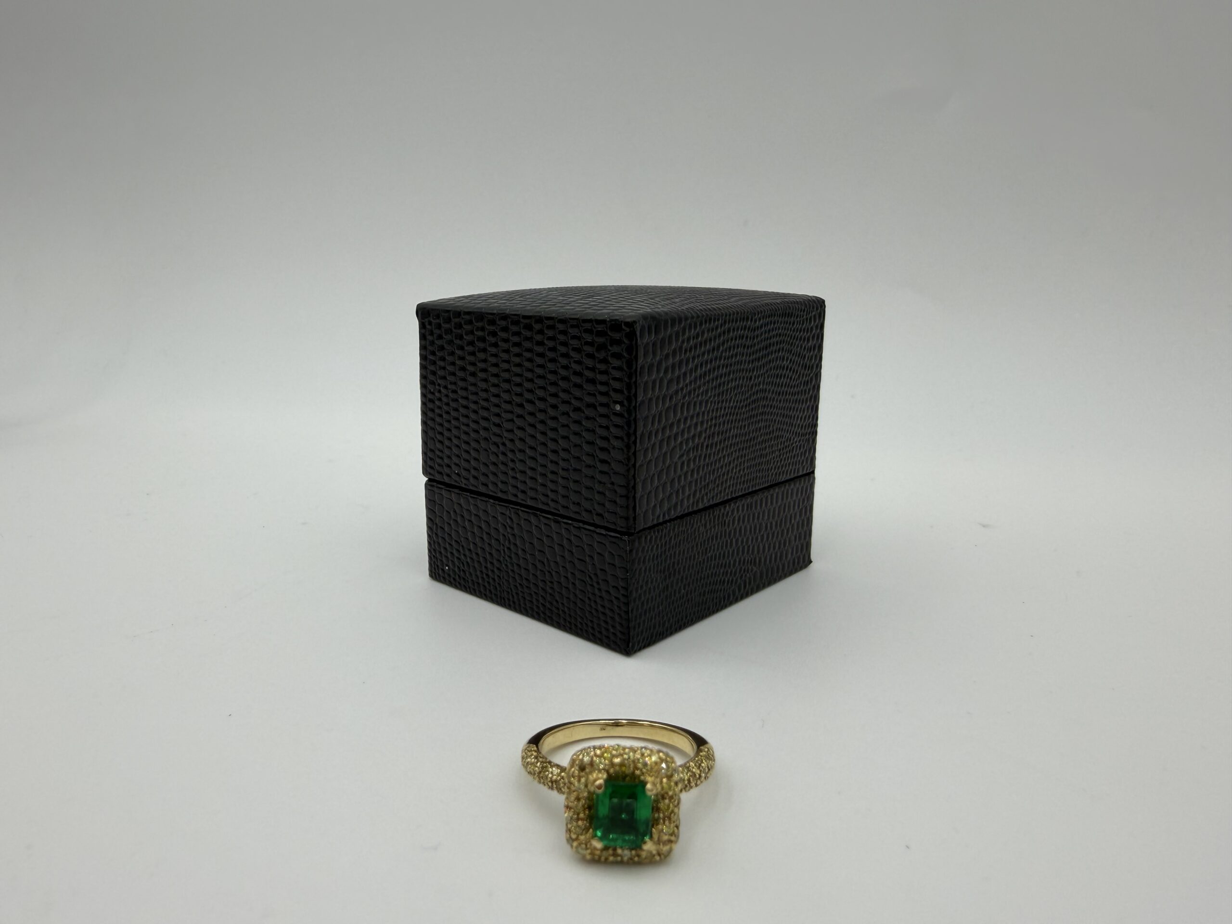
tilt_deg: -12.4
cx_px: 616
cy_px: 462
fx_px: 854
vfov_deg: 56.8
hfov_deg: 71.6
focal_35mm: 24
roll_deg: +0.6
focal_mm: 2.22
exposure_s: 1/532
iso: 32
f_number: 2.2
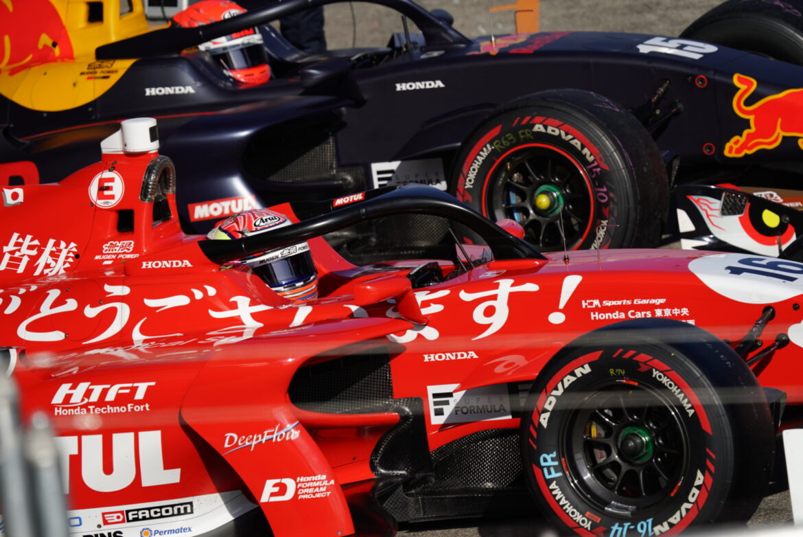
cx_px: 402
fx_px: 13393
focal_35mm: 600
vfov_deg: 2.3
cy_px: 268
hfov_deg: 3.4
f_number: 9
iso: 100
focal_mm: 600
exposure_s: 1/320
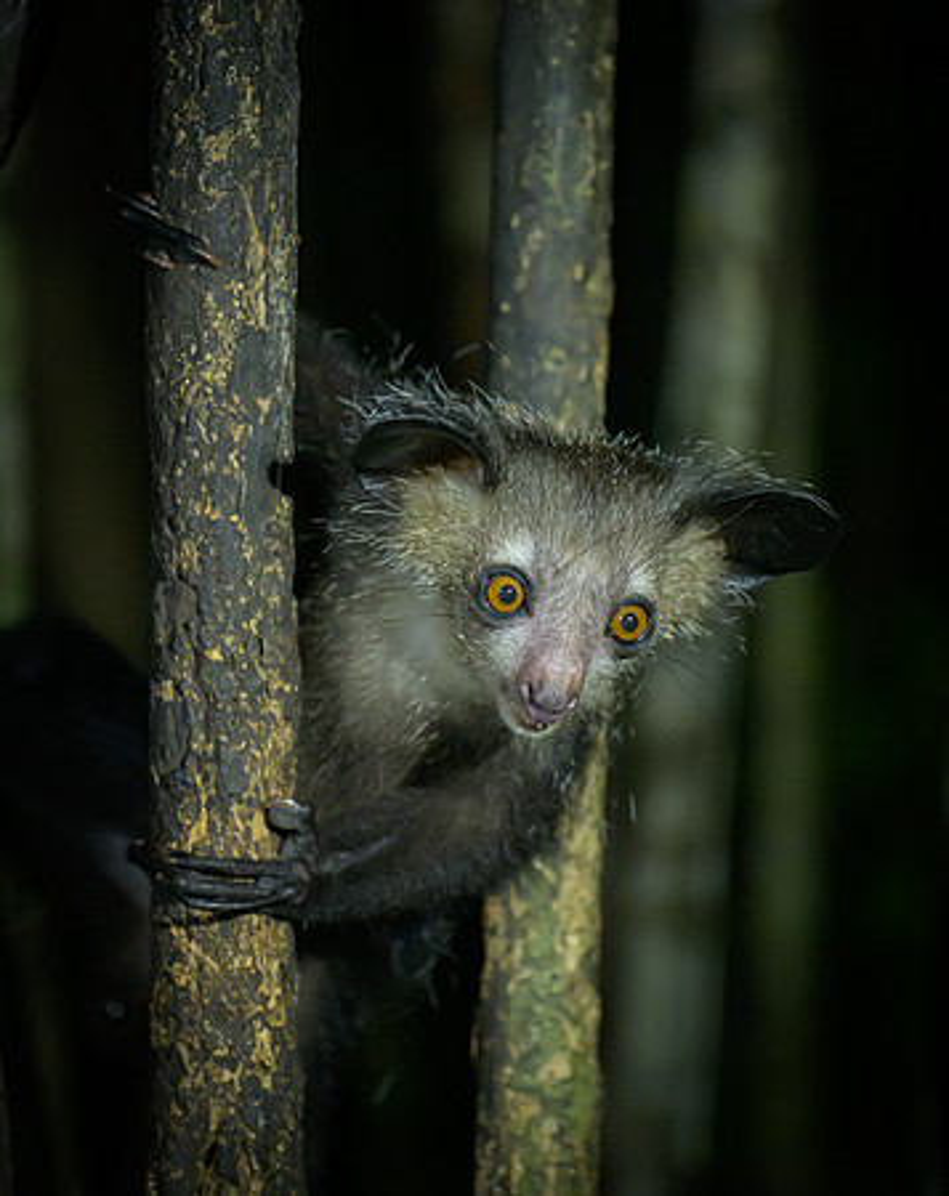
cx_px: 511
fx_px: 9970
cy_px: 598
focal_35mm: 283
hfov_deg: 5.4
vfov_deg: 6.9
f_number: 2.8
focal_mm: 200
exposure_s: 1/500
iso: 6400
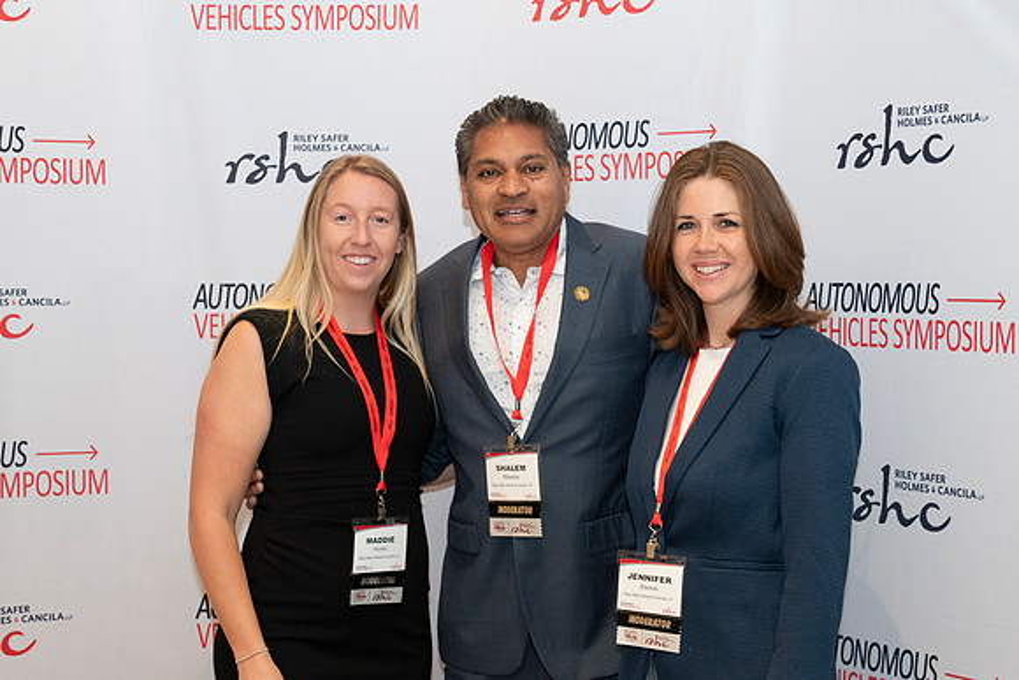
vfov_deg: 22.6
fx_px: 1699
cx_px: 510
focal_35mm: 60
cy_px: 340
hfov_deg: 33.4
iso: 2500
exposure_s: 1/80
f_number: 8
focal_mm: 40
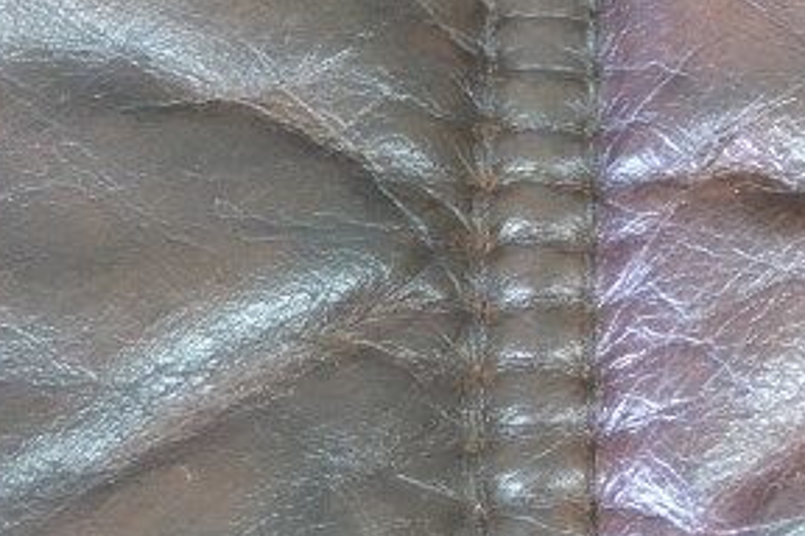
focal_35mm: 128
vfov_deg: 10.2
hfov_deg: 15.6
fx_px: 2862
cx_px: 889
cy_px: -402
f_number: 4
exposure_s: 1/27
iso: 5000
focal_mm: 19.2
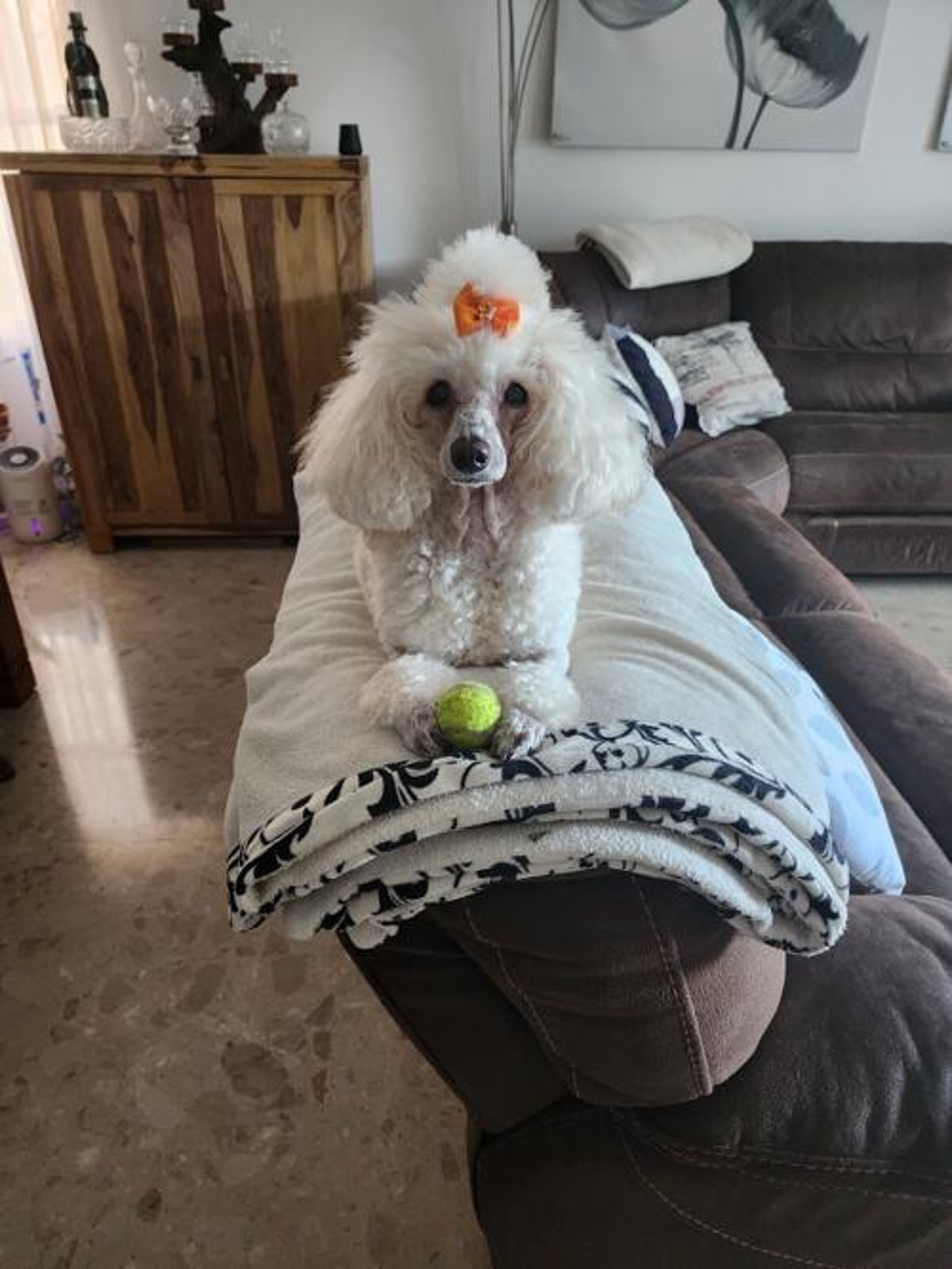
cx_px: 476
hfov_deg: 58.9
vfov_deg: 73.9
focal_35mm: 23
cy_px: 634
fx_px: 843
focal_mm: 6.4
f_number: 1.8
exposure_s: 1/120
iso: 1000
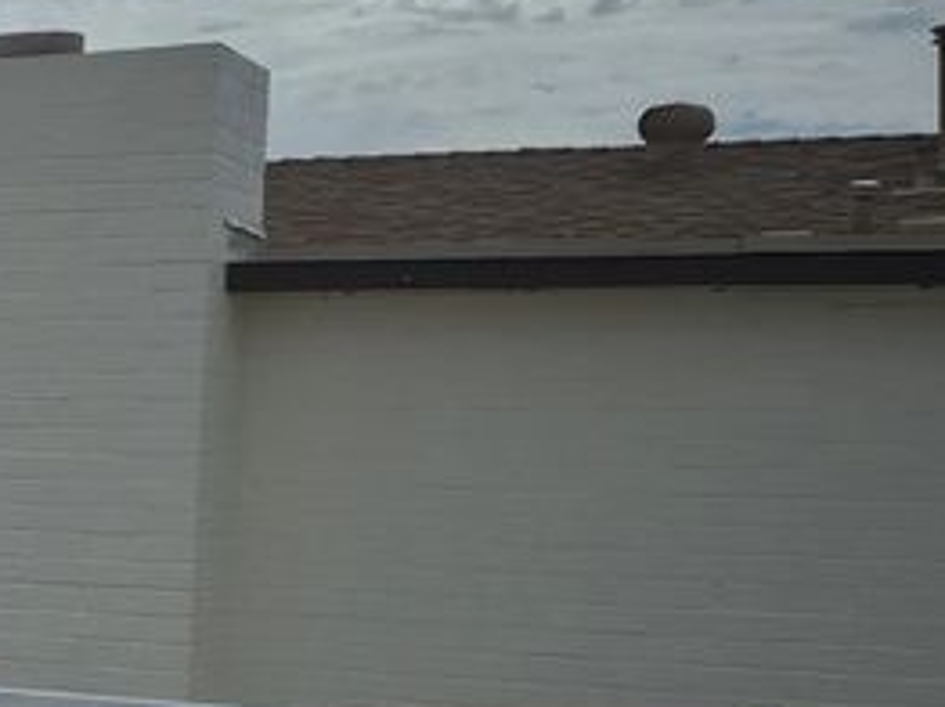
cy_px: 642
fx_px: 2455
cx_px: -797
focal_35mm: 90
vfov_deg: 16.2
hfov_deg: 17.4
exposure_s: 1/3928
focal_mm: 5.4
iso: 25
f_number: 1.8
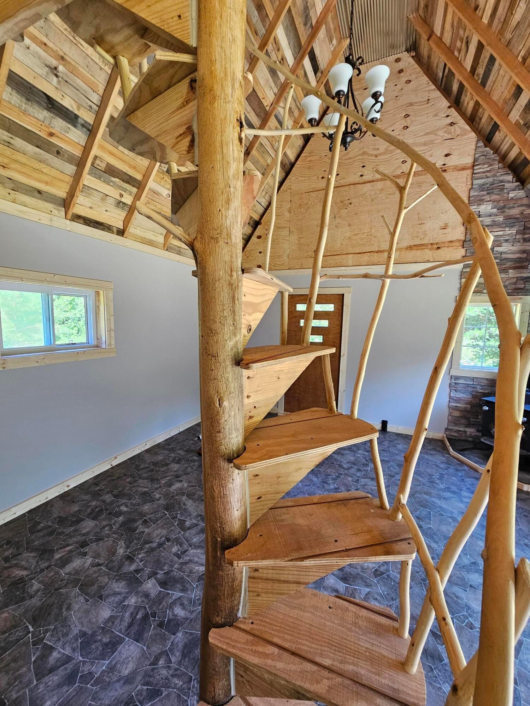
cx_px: 265
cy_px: 353
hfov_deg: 89.9
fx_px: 265
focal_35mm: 13
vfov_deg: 106.2
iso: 160
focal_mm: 2.2
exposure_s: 1/60
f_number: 2.2
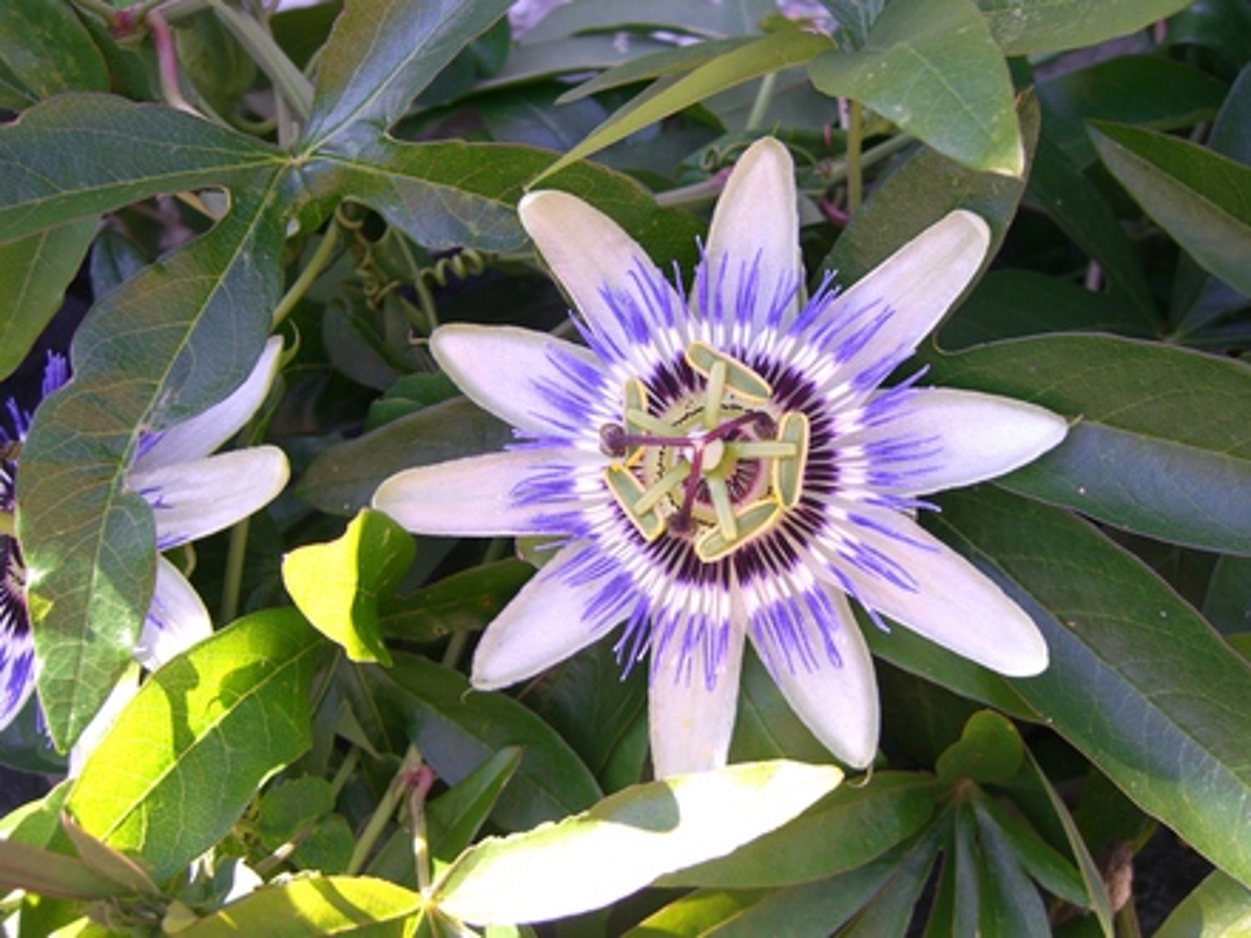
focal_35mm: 38
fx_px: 1373
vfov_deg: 37.7
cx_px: 626
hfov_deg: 49.0
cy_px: 469
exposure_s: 1/125
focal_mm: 7.9
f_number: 2.8
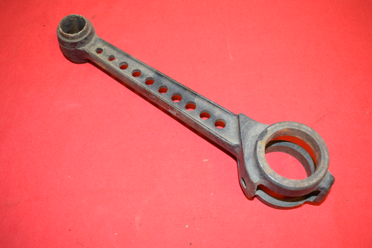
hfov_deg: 51.3
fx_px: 388
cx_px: 186
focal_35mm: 38
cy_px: 124
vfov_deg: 35.5
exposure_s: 1/125
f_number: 5
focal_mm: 25
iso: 2000
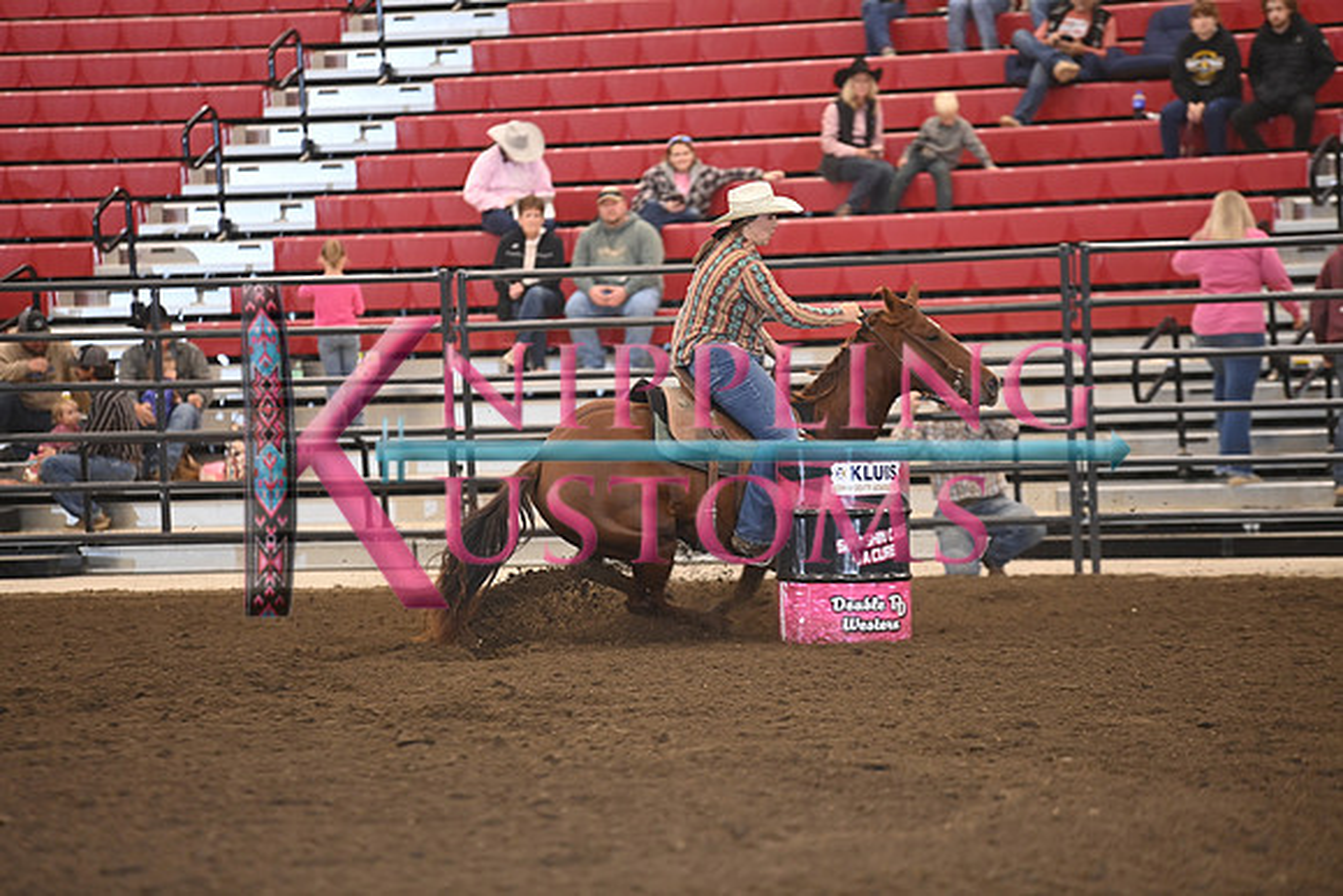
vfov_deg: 6.9
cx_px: 672
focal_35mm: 200
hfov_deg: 10.3
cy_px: 448
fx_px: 7463
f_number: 3.2
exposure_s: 1/250
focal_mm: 200
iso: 1600
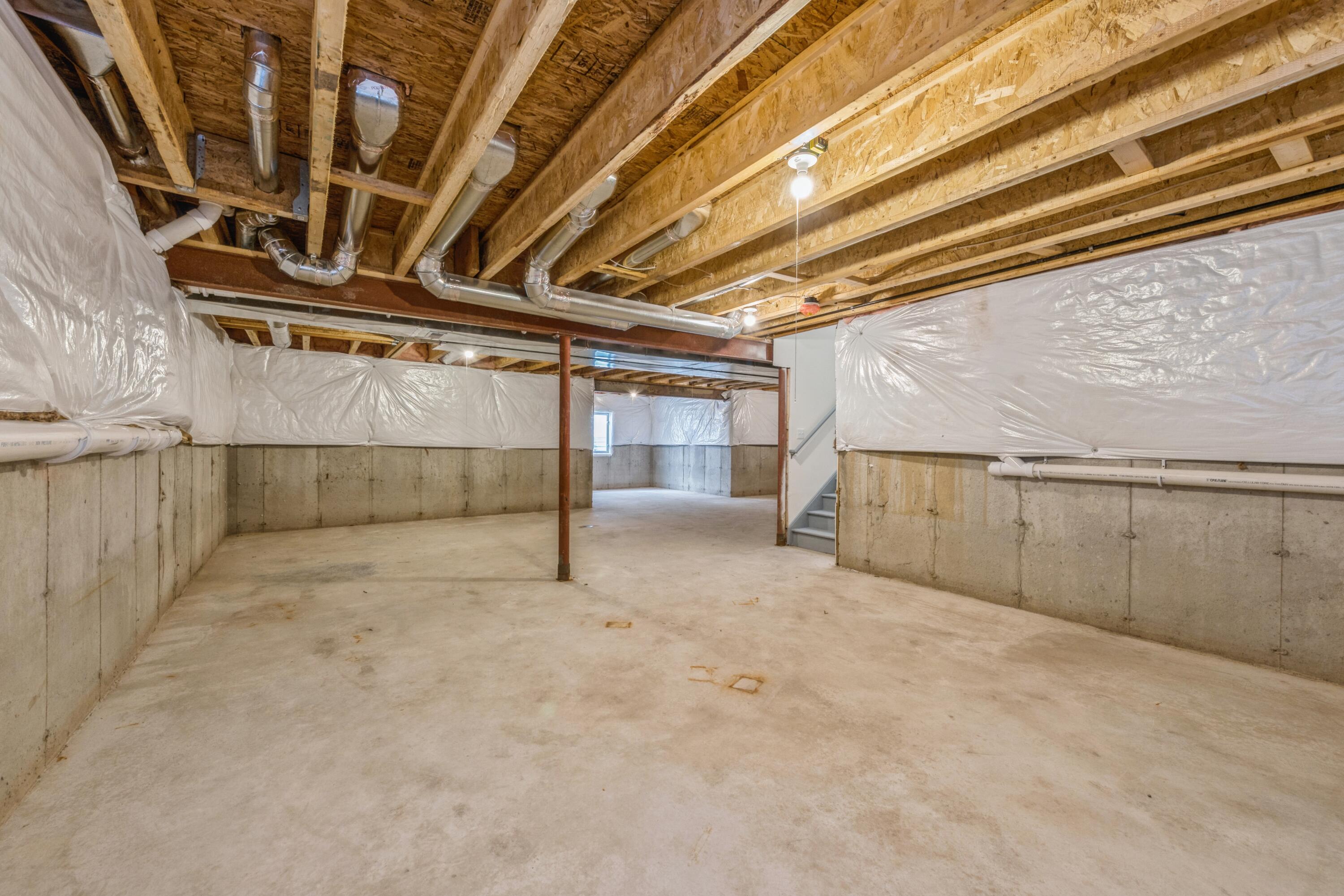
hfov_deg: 104.2
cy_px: 448
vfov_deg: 81.2
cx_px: 672
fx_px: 523
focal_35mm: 14
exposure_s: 1/1.25
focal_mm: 14
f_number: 11
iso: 250
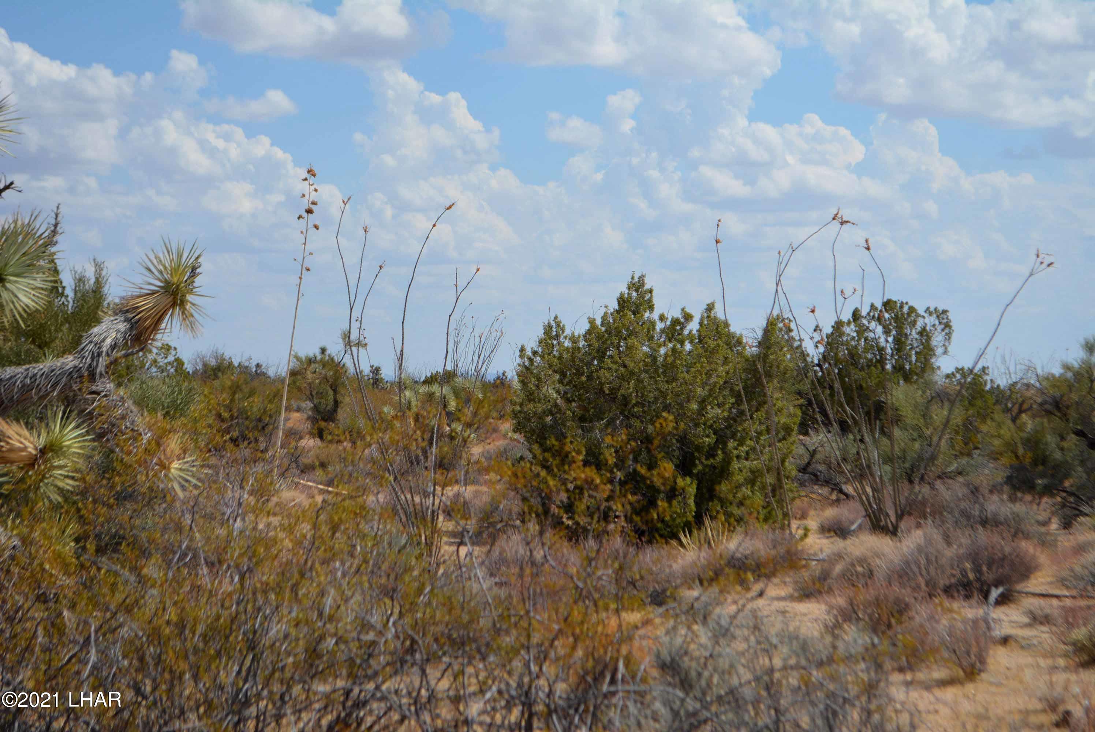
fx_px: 2511
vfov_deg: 16.6
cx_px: 548
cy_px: 366
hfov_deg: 24.6
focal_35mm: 82
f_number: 7.1
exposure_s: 1/2000
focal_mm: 55
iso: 400
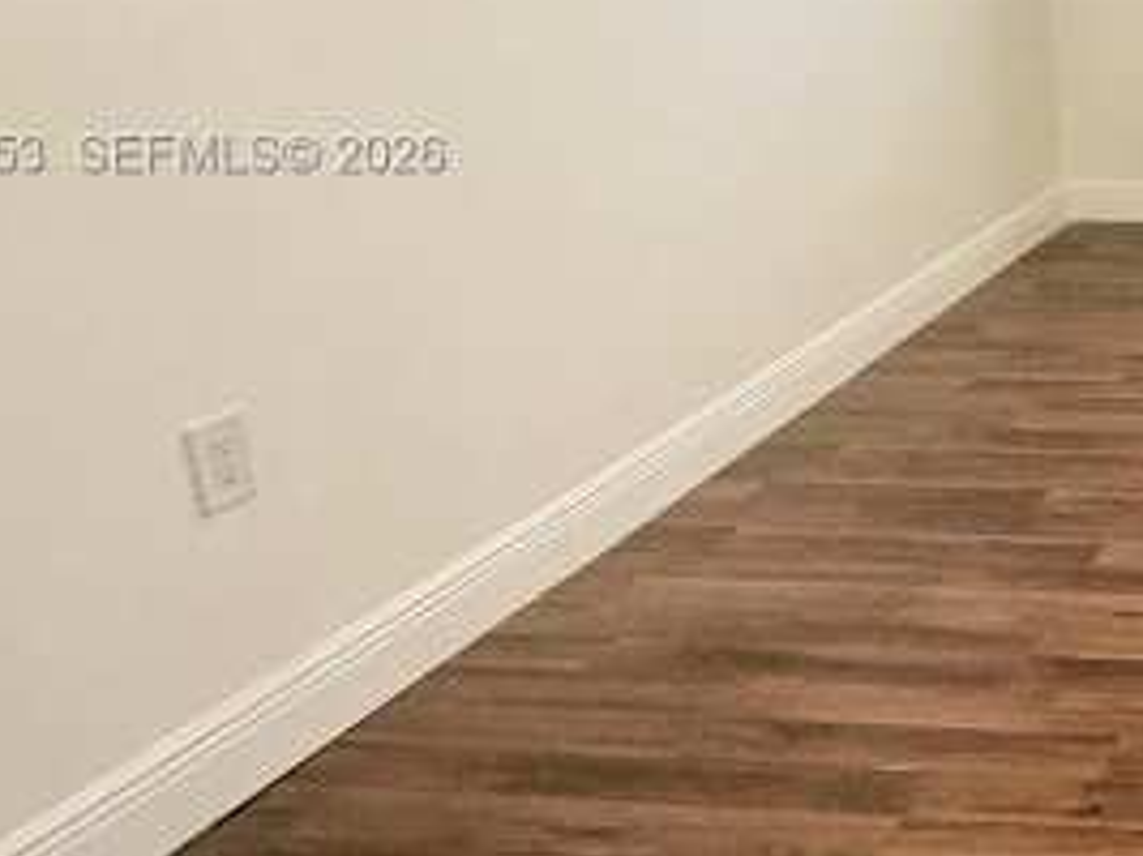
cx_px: 1490
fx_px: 1386
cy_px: 156
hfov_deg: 33.0
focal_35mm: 42
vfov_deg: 33.2
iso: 160
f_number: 2.2
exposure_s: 1/120
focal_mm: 2.22
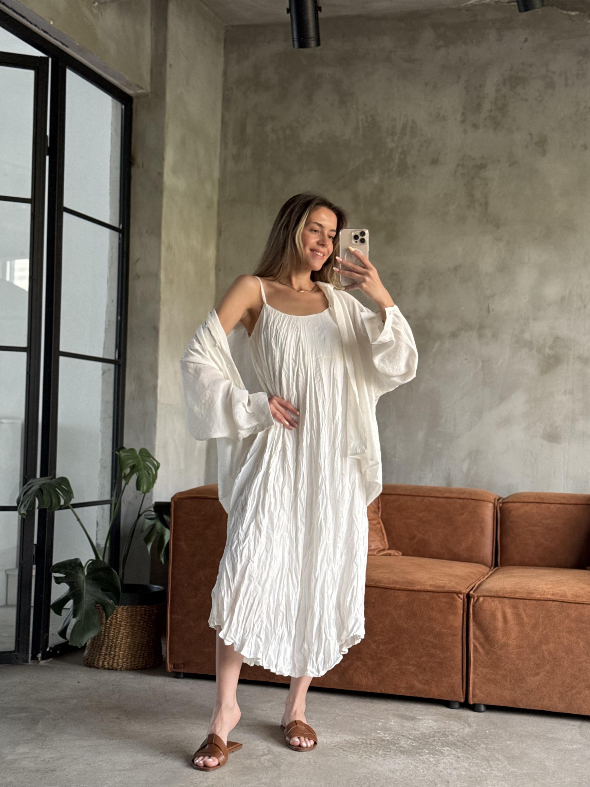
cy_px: 394
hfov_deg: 30.3
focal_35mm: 48
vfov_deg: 39.7
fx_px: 1091
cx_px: 295
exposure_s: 1/60
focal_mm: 6.76
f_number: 1.78
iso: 125
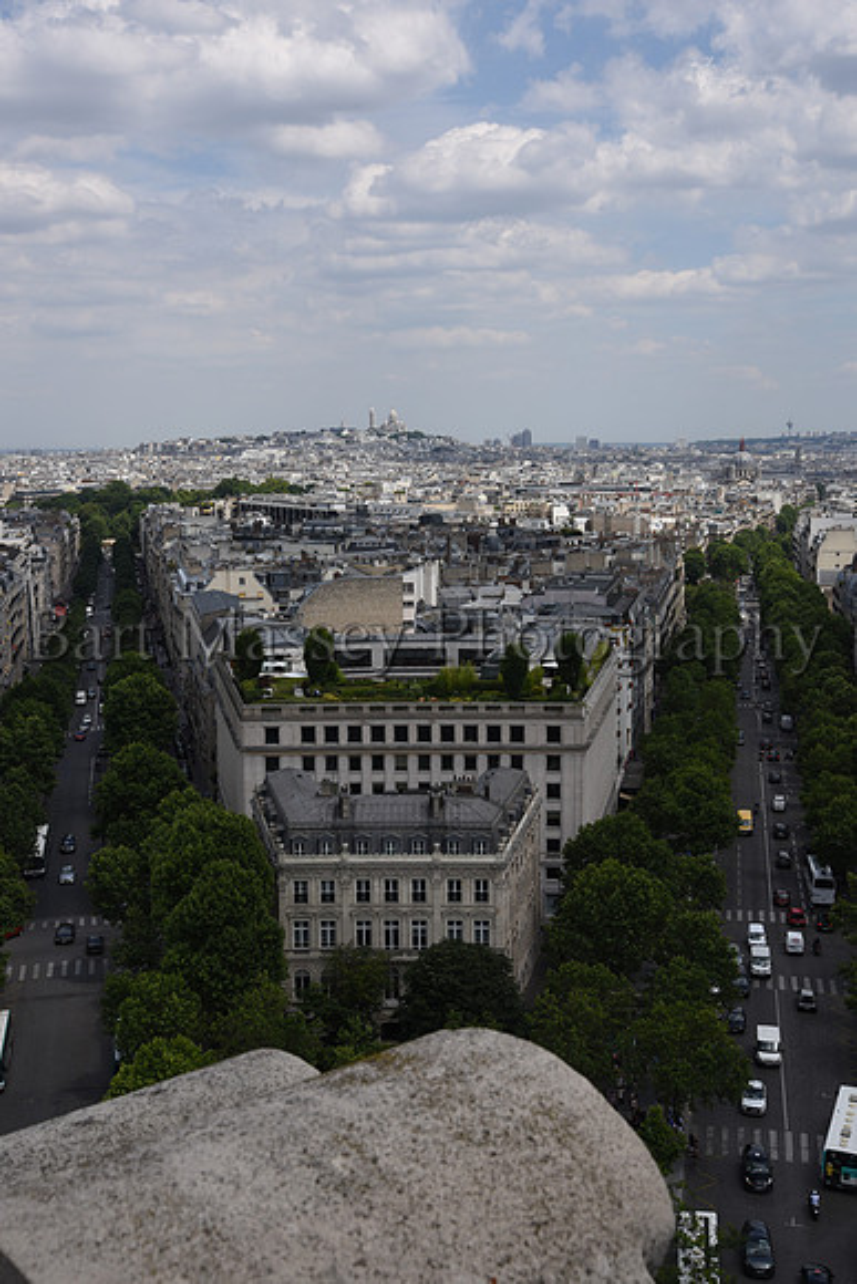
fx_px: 1570
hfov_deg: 30.5
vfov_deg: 44.5
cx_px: 428
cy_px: 642
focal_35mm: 44
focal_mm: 44
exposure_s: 1/160
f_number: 13
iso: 90
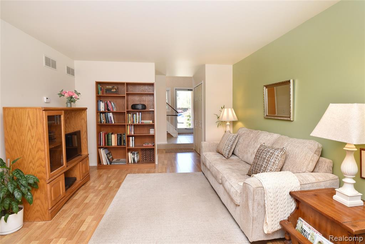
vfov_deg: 70.5
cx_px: 182
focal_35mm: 17
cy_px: 122
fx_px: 172
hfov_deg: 93.3
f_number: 9
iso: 800
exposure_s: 1/60
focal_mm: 17
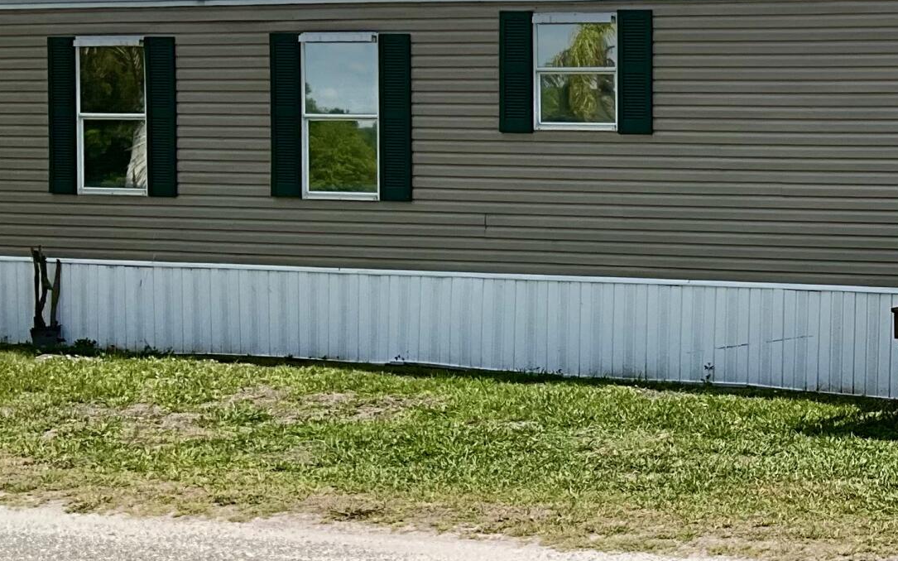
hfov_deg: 22.7
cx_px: 1037
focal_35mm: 85
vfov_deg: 15.4
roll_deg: -1.3
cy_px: 328
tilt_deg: -4.9
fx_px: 2080
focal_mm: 3
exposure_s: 1/3125
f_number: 1.8
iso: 25
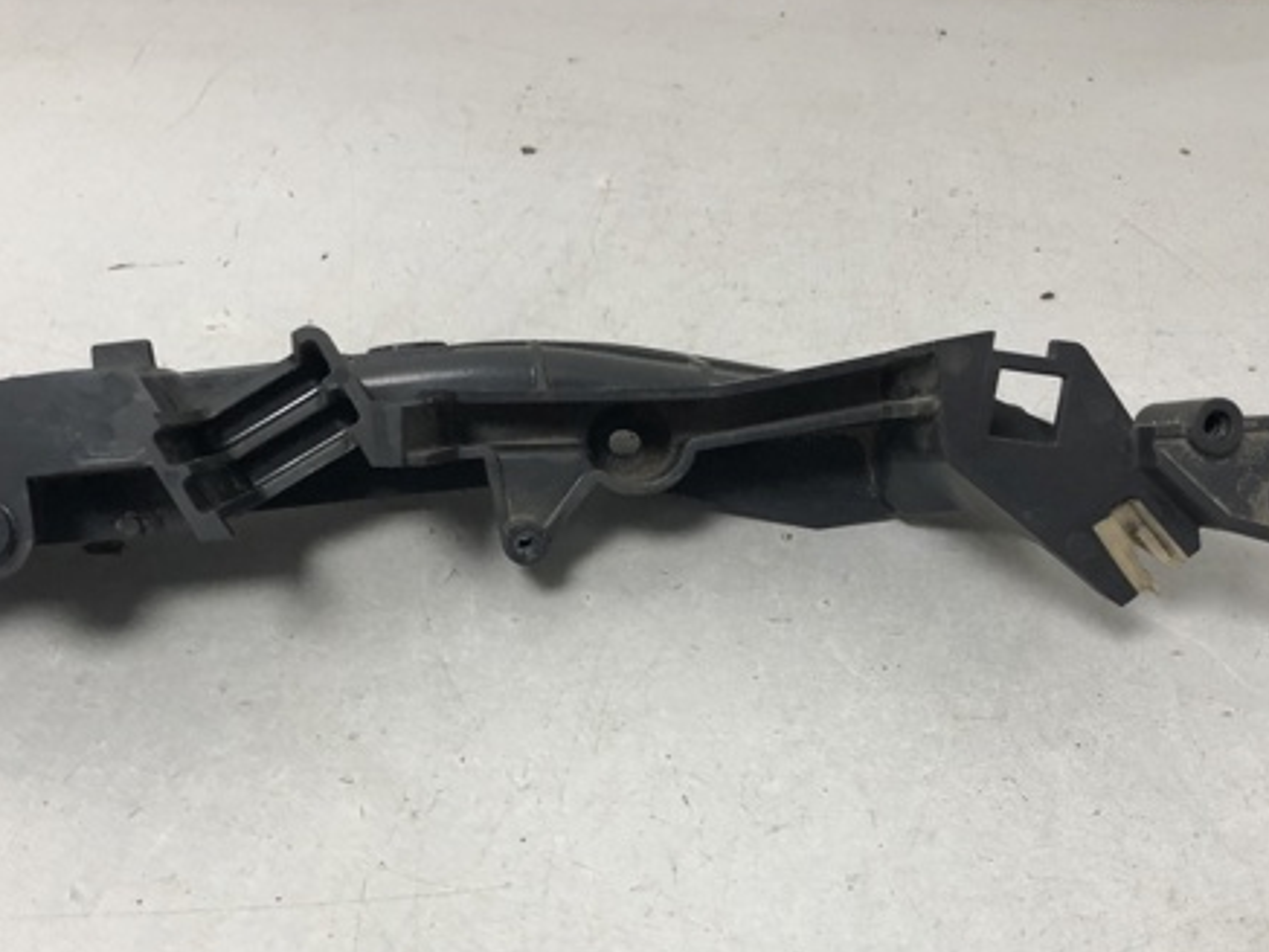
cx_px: 645
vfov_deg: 34.7
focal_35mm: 41
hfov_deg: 45.8
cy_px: 662
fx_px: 1503
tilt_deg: -46.7
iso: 40
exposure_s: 1/25
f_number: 1.8
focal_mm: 4
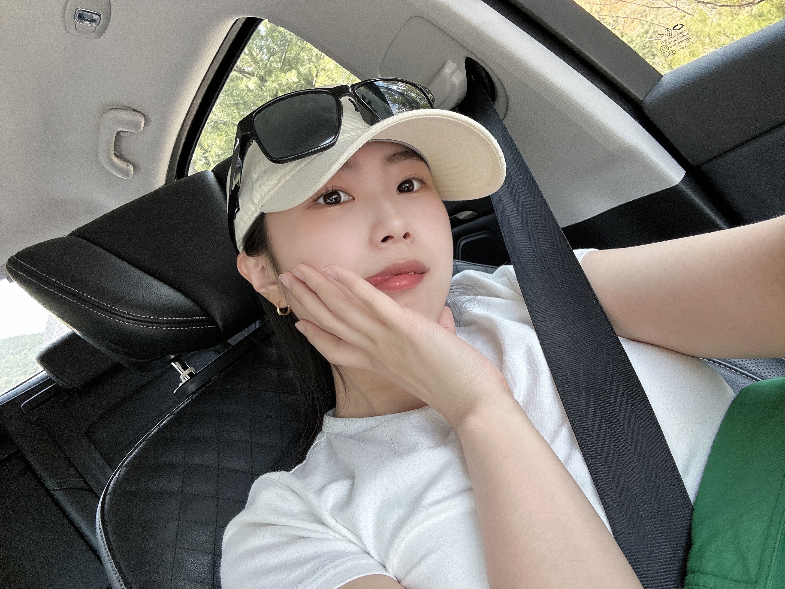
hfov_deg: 73.9
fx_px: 522
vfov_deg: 58.9
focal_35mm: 23
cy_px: 294
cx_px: 392
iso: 80
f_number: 1.9
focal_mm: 2.69
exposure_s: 1/60
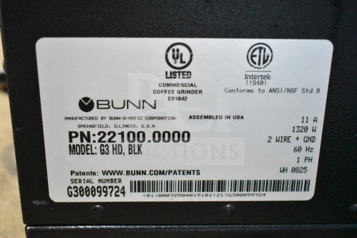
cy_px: 119
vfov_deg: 26.5
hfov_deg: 38.9
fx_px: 506
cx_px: 178
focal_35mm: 51
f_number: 4.5
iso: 14400
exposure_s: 1/50
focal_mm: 34
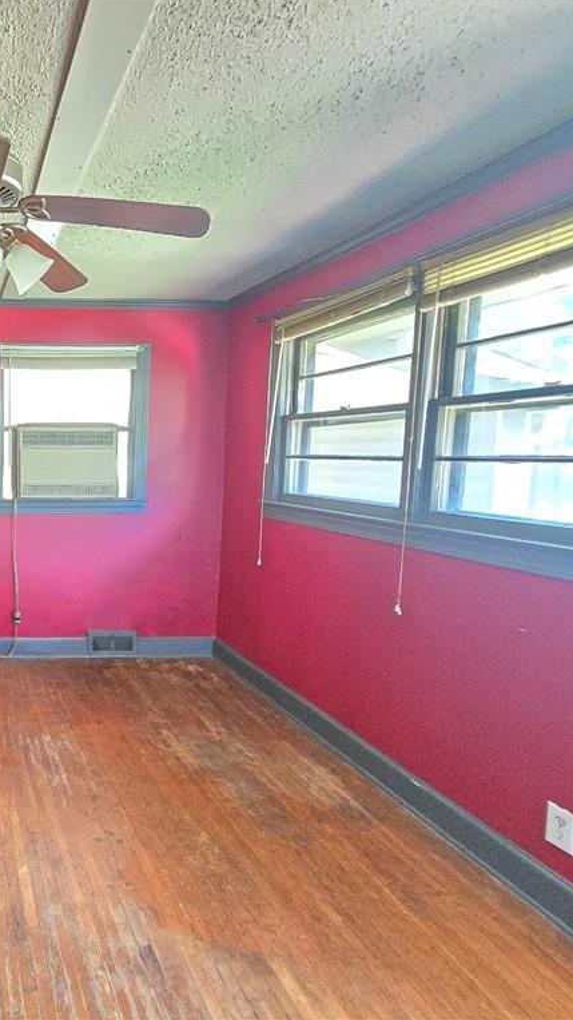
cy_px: 508
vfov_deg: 89.6
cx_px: -35
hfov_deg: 45.9
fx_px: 513
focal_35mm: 19
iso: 1250
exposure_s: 1/24
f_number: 2.2
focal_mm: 2.2
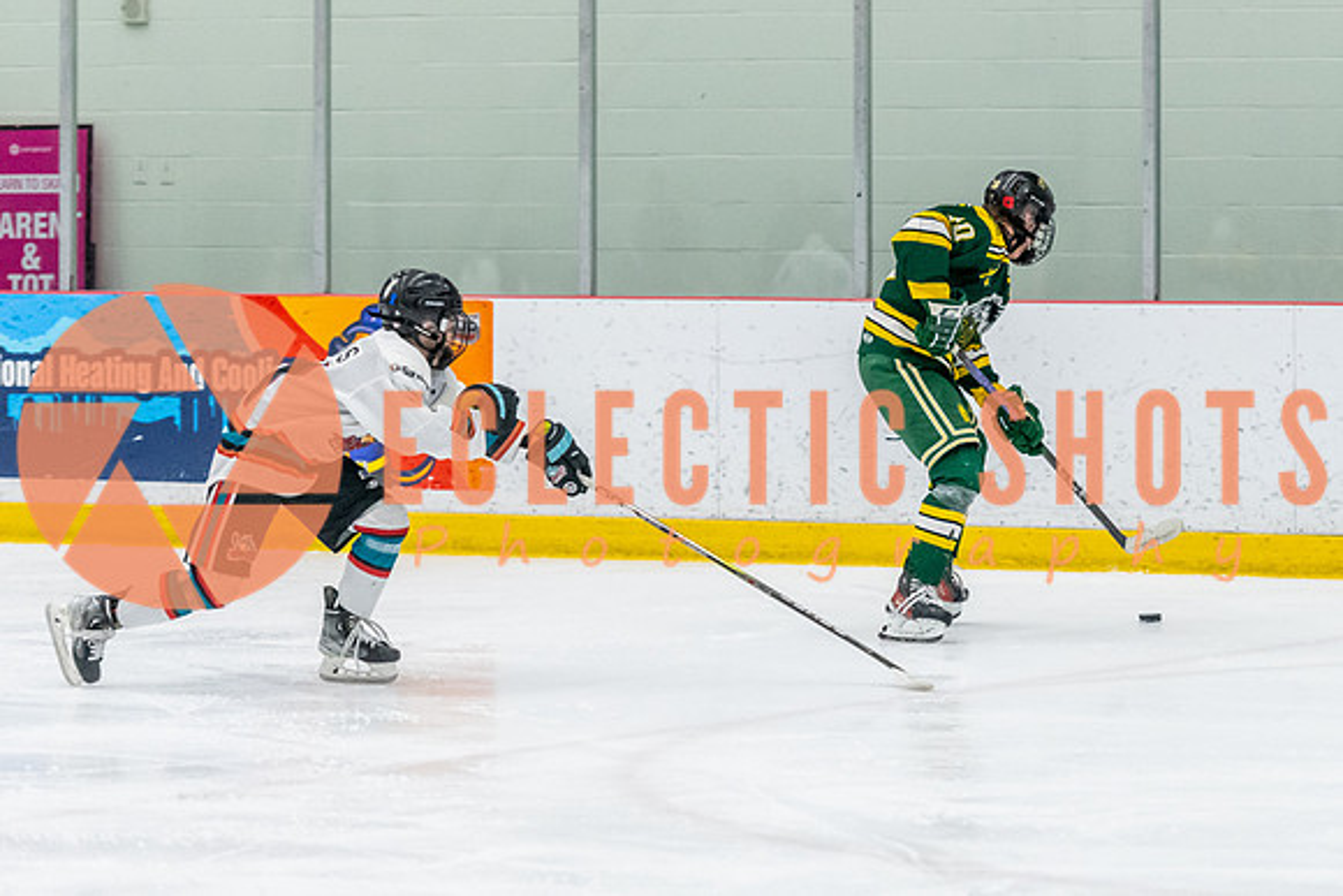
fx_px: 7407
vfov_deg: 6.9
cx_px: 1024
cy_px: 466
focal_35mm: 199
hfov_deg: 10.3
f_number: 2.8
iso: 4000
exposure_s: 1/800
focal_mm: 120
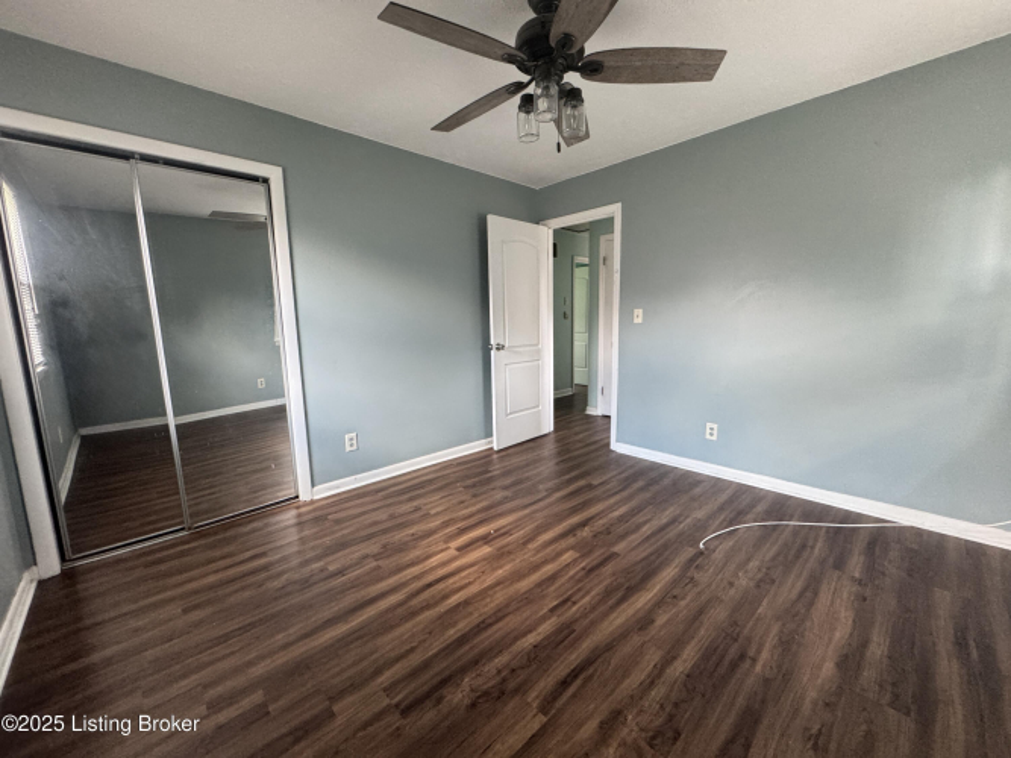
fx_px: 409
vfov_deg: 85.7
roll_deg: +0.9
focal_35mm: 14
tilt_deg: -8.9
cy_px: 379
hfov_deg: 102.1
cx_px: 506
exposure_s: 1/60
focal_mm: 2.22
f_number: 2.2
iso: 640
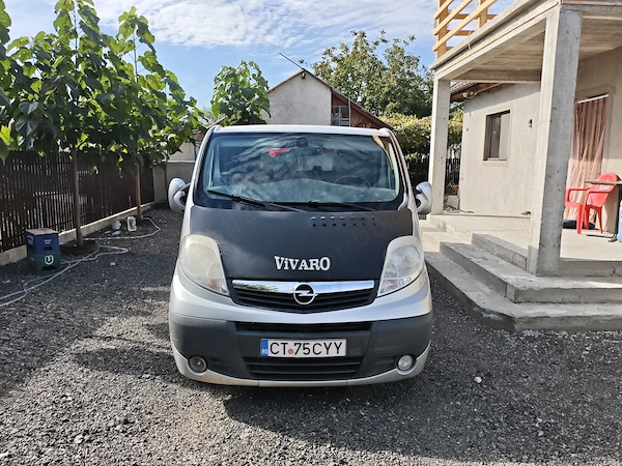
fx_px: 467
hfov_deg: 67.3
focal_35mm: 26
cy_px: 233
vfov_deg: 53.1
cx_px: 311
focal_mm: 4.94
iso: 50
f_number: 1.5
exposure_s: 1/3714
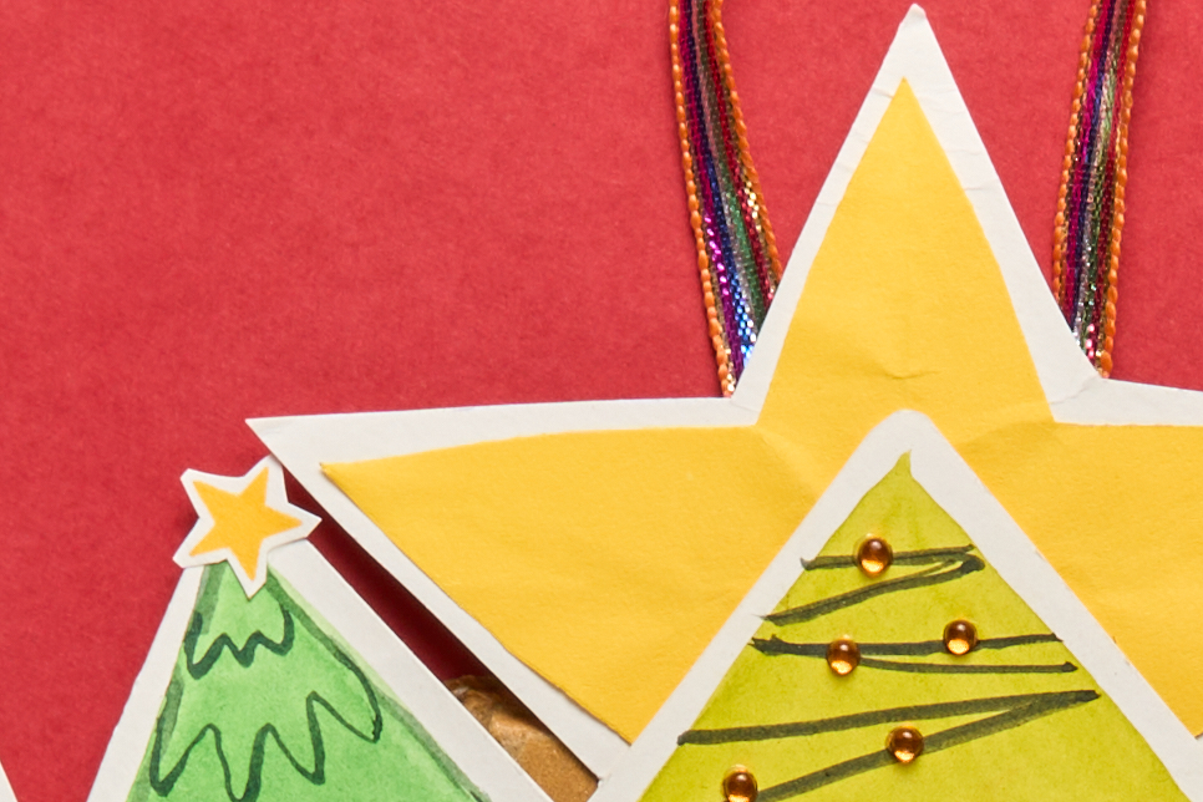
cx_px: 1004
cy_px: 1826
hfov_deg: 7.3
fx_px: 9456
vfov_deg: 4.7
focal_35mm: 283
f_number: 8
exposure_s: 1/100
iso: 160
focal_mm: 39
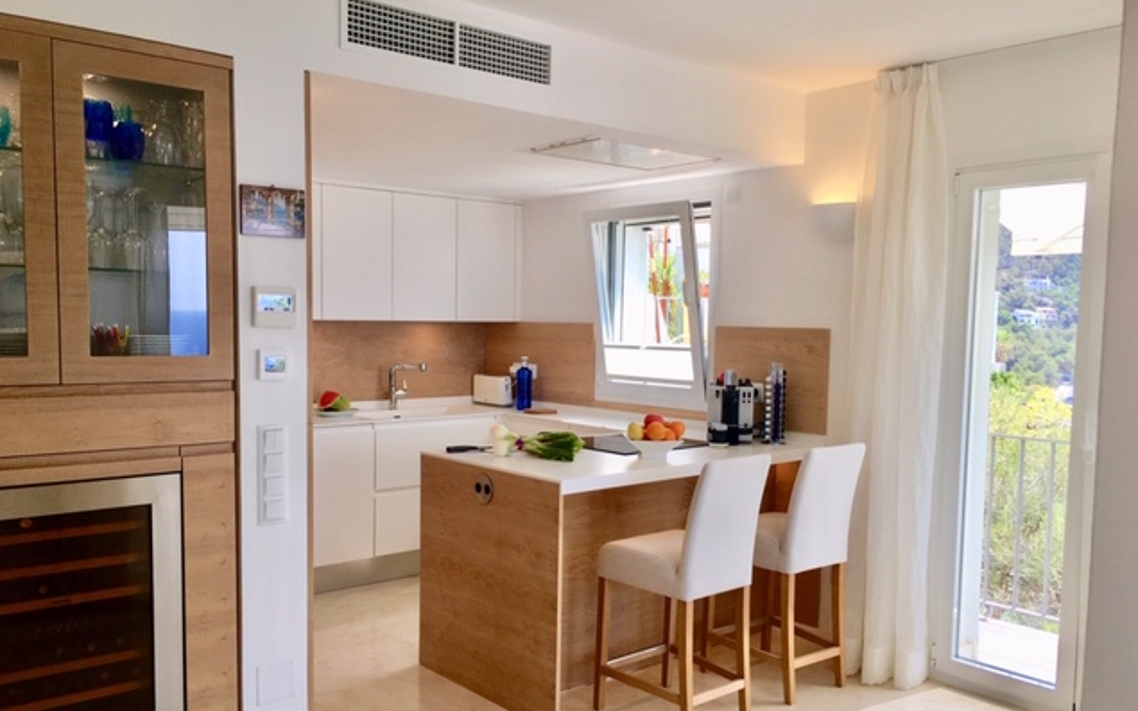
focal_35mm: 31
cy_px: 403
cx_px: 566
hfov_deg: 61.2
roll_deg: +0.5
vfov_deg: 40.5
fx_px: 962
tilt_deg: -3.2
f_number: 2.2
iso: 25
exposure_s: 1/281
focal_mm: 4.15
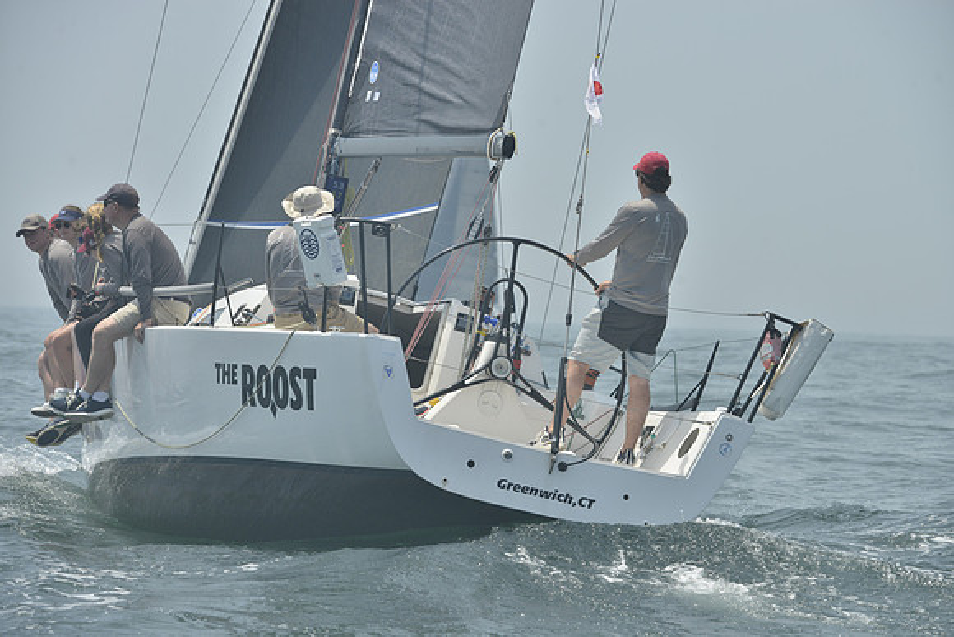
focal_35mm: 200
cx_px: 477
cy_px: 318
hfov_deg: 10.3
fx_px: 5301
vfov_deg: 6.9
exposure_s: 1/1000
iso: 280
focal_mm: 200
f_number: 8
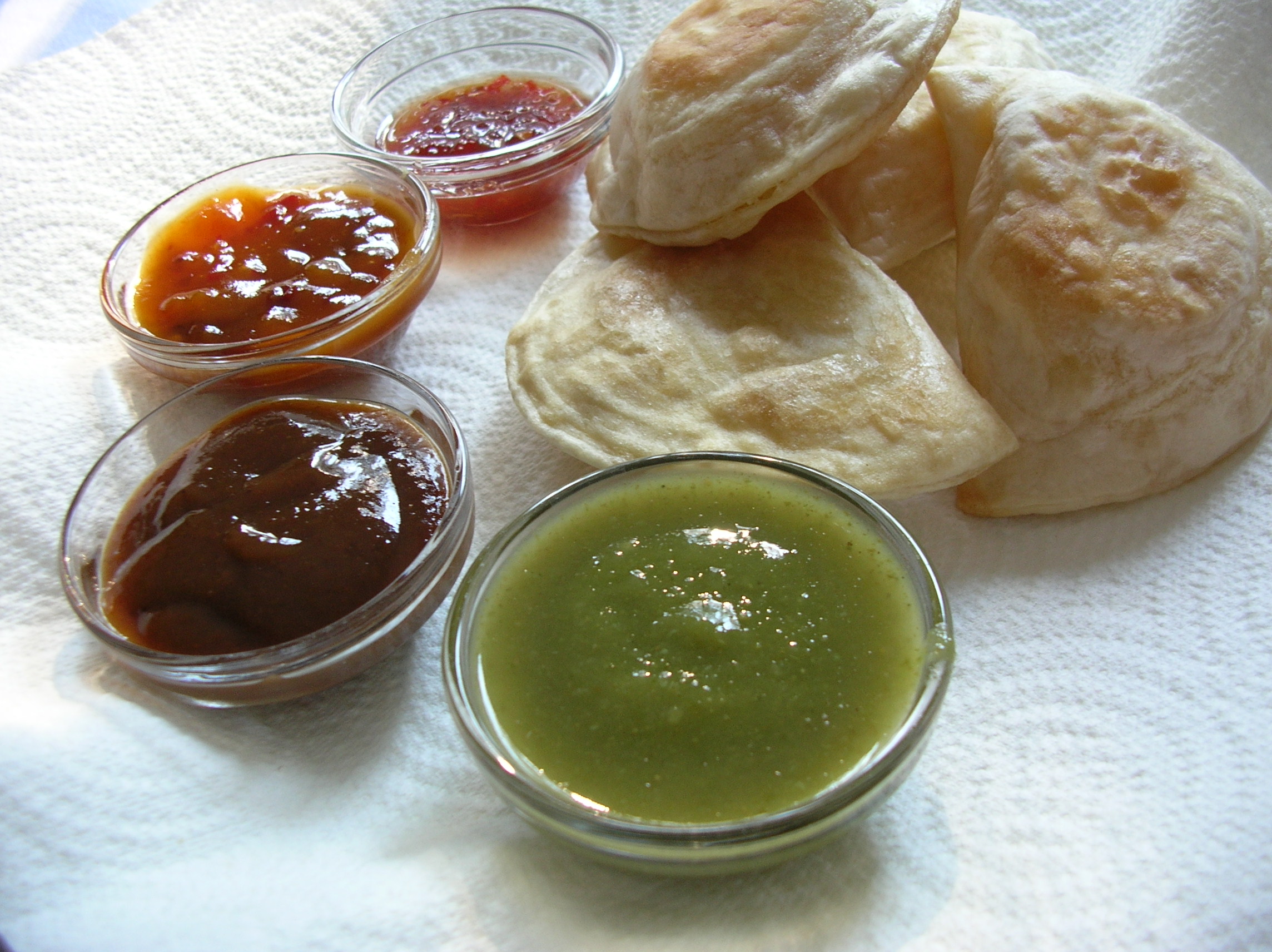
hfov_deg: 52.7
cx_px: 636
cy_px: 476
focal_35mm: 35
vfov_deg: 40.6
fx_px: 1285
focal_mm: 5.8
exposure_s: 1/37.2
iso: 50
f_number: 2.8
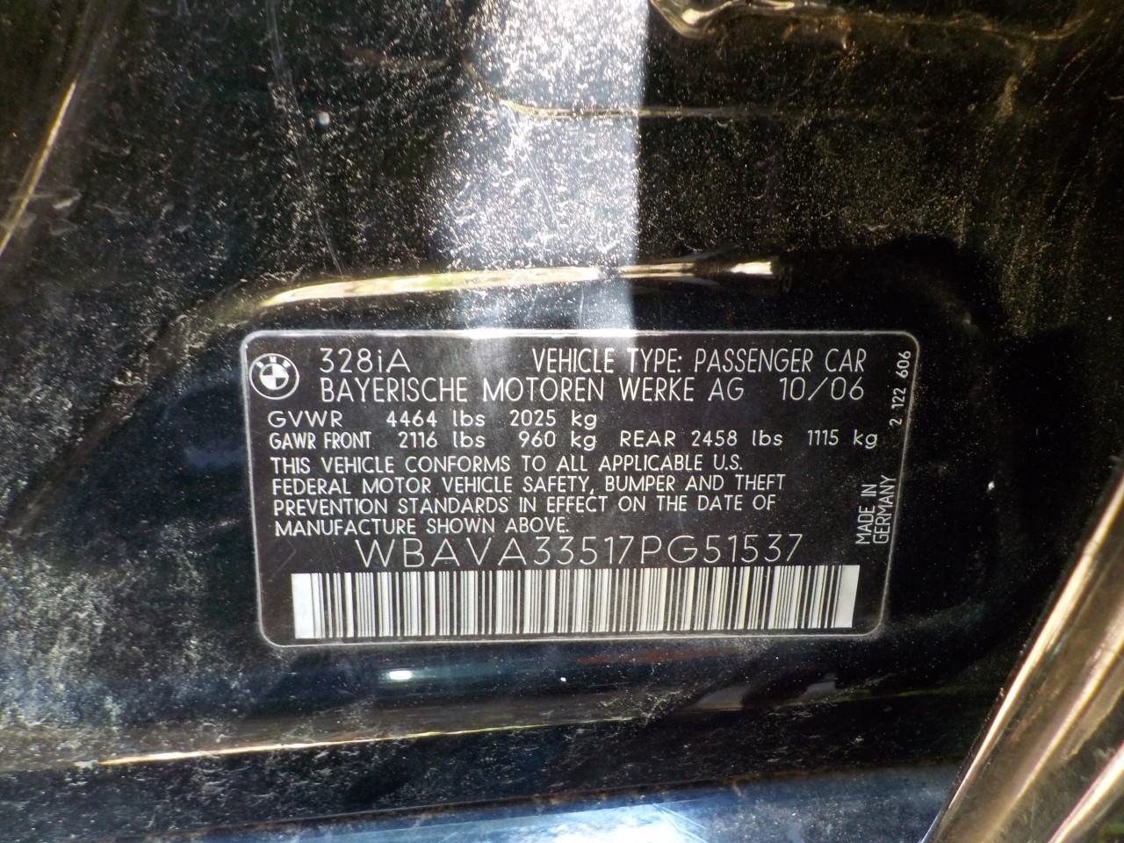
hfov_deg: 60.0
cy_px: 422
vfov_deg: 46.8
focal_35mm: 30
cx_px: 562
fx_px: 974
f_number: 3.3
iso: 200
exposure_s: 1/30
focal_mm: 4.1
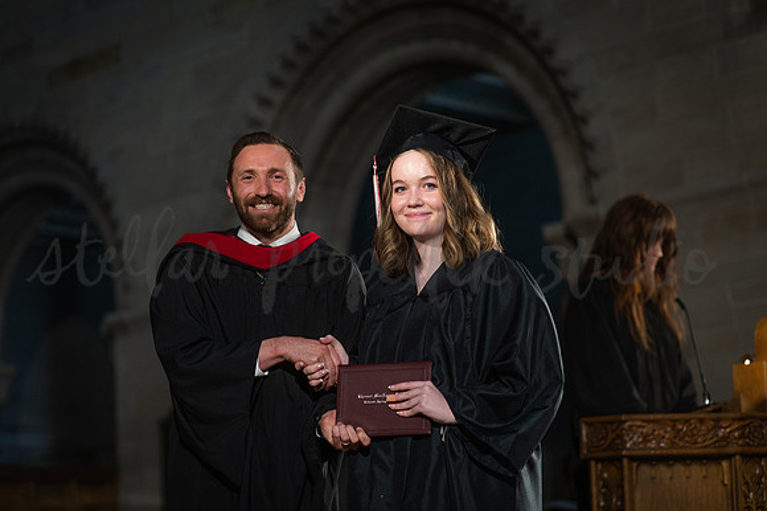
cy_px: 256
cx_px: 384
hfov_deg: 23.9
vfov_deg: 16.1
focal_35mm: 85
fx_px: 1810
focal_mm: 85
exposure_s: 1/320
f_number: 2.5
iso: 1250
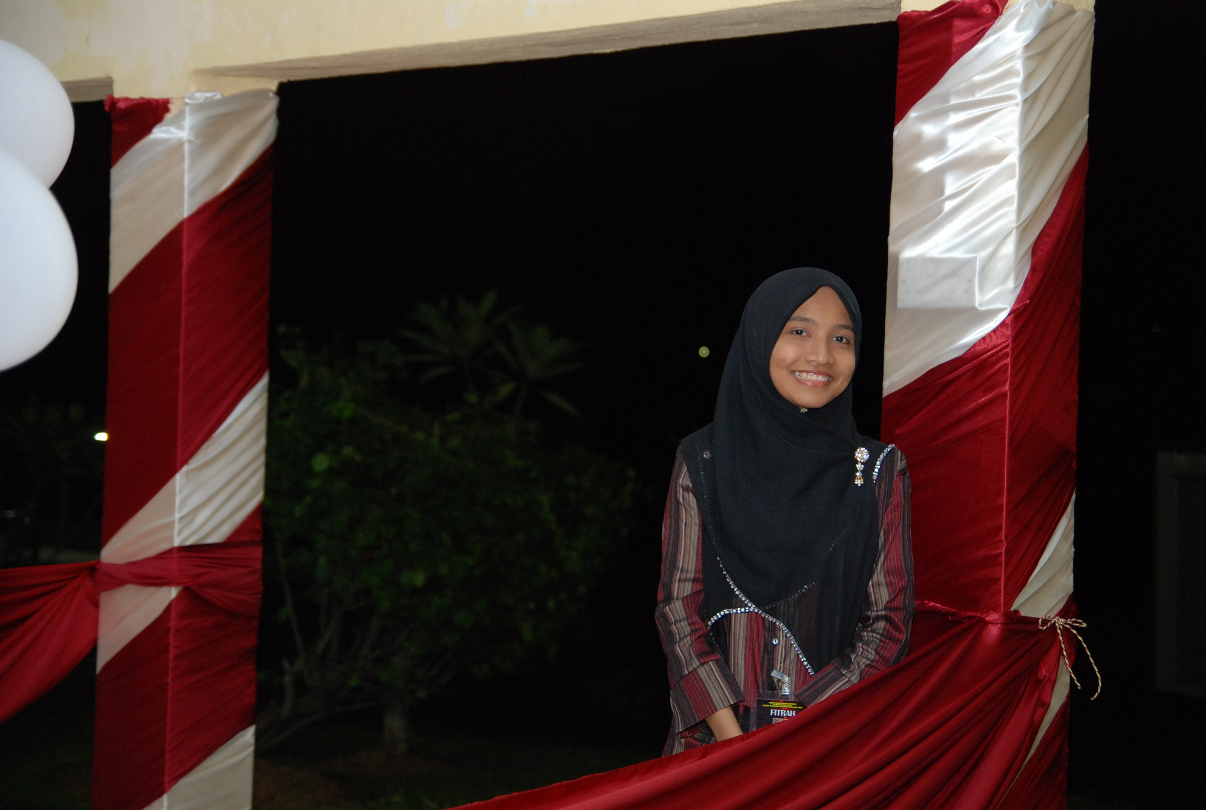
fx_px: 2115
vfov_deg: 21.7
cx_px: 603
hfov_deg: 31.8
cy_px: 405
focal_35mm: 63
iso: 500
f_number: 2.8
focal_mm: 42
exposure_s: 1/60
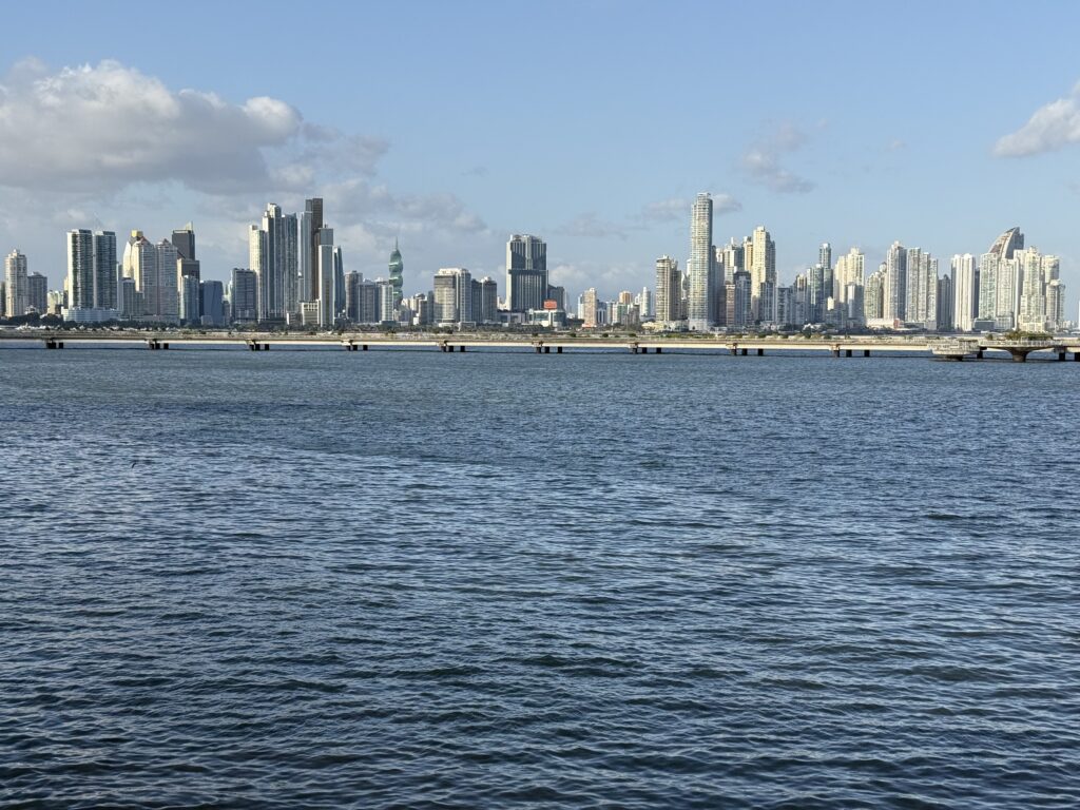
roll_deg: -0.6
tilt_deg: -3.1
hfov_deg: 39.7
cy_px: 405
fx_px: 1498
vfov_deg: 30.3
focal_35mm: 48
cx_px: 540
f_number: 1.78
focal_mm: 6.76
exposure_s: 1/3226
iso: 64
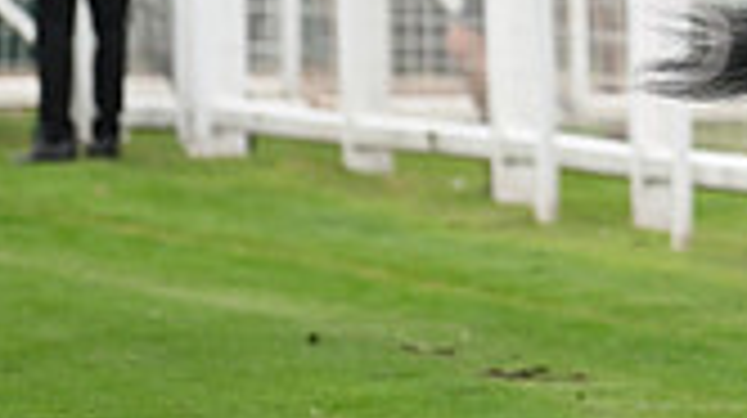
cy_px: -137
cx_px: 1220
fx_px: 14525
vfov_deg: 1.6
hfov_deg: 2.9
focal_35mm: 734
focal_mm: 200
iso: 1250
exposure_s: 1/3200
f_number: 4
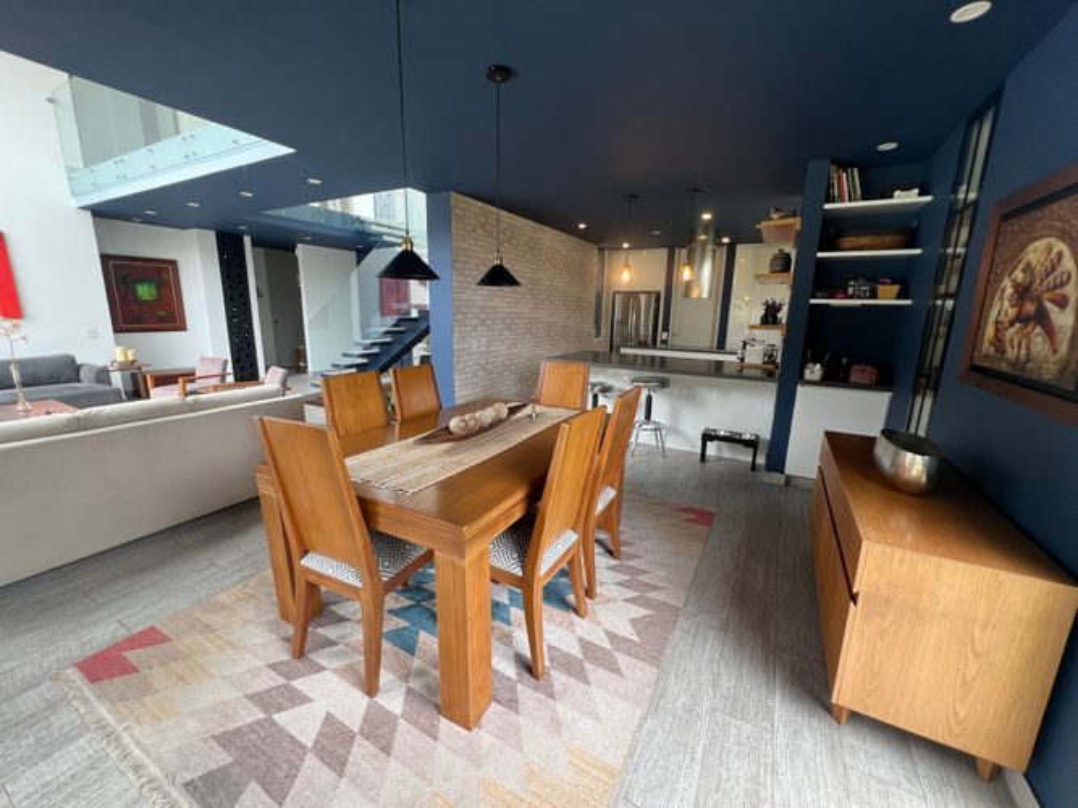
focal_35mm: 13
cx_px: 539
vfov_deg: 89.9
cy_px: 404
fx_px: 405
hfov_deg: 106.2
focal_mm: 1.57
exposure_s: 1/99
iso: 80
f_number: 1.8
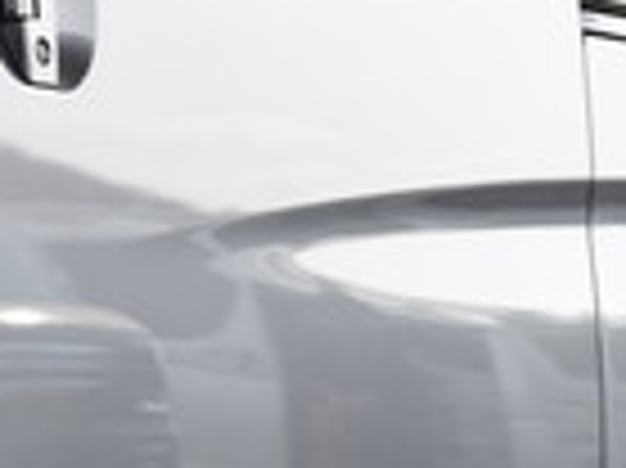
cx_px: -230
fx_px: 4047
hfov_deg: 8.7
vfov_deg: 6.5
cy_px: 691
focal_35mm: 224
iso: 400
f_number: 10
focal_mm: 36
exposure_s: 1/200
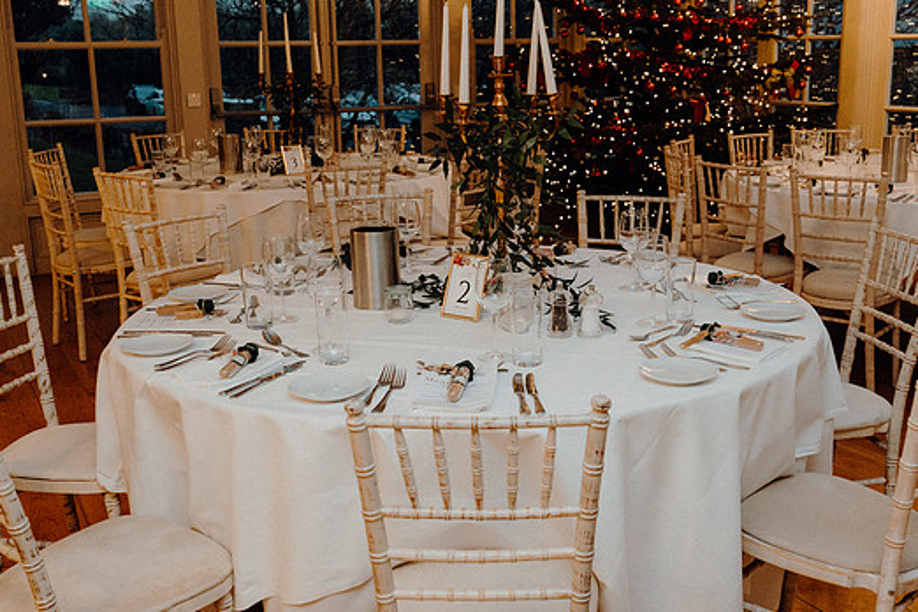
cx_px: 498
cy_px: 309
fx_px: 1020
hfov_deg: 48.4
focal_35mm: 40
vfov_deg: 33.4
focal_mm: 24
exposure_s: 1/160
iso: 2500
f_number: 3.5
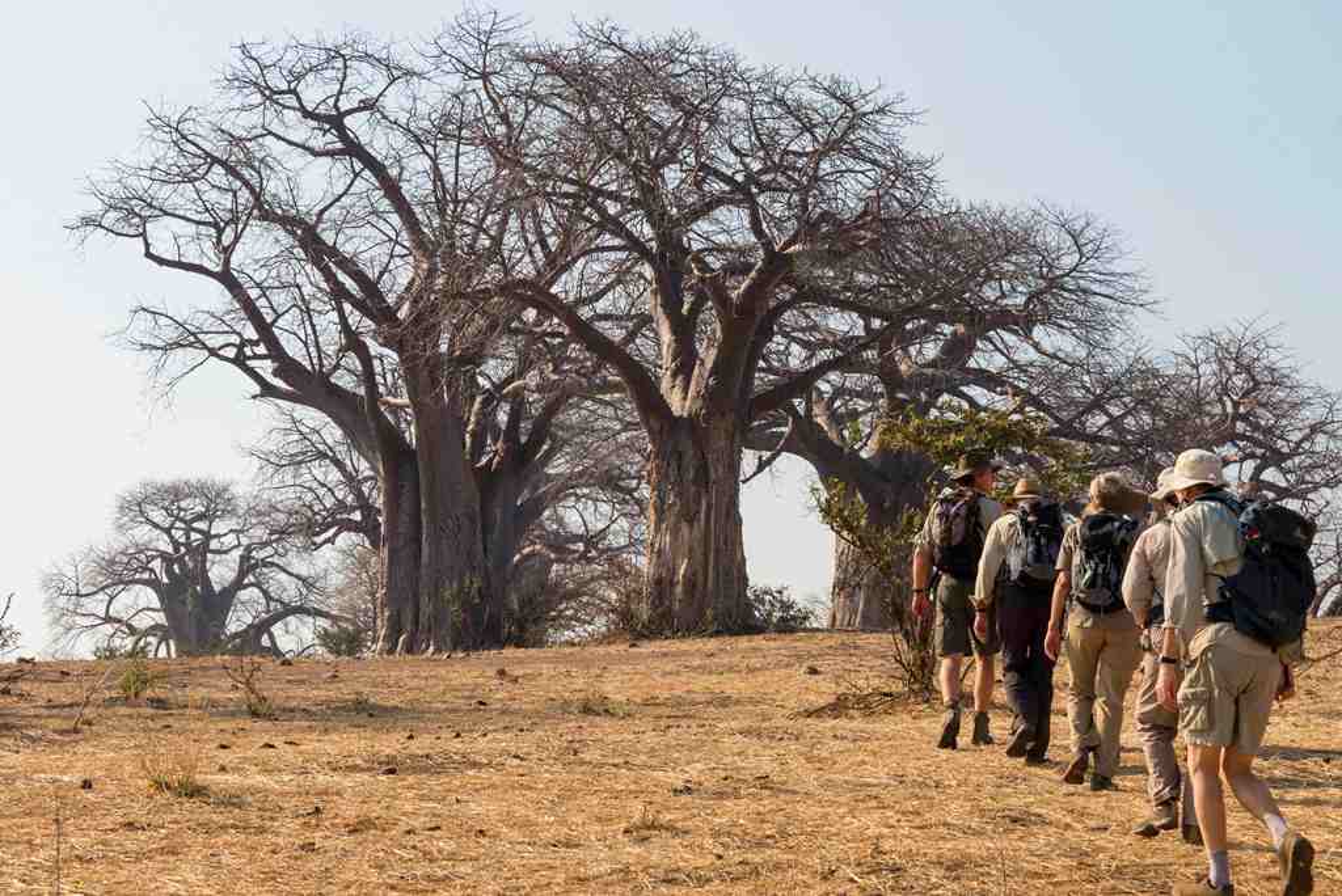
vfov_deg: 17.5
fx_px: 2909
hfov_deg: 26.0
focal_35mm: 78
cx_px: 671
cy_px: 448
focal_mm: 78
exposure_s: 1/400
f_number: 11
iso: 400
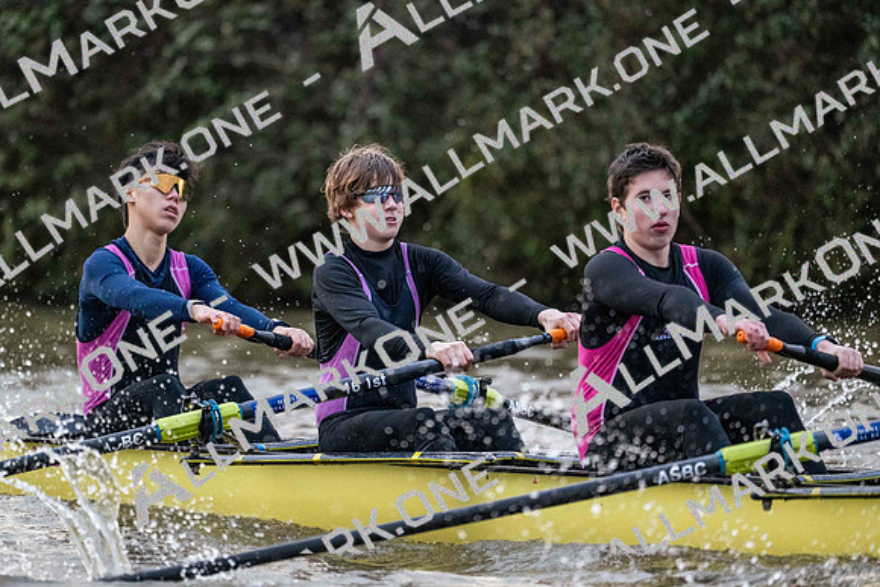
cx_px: 440
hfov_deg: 5.2
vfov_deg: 3.4
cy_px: 294
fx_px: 9780
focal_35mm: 400
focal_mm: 400
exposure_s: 1/1600
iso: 9000
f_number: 4.5
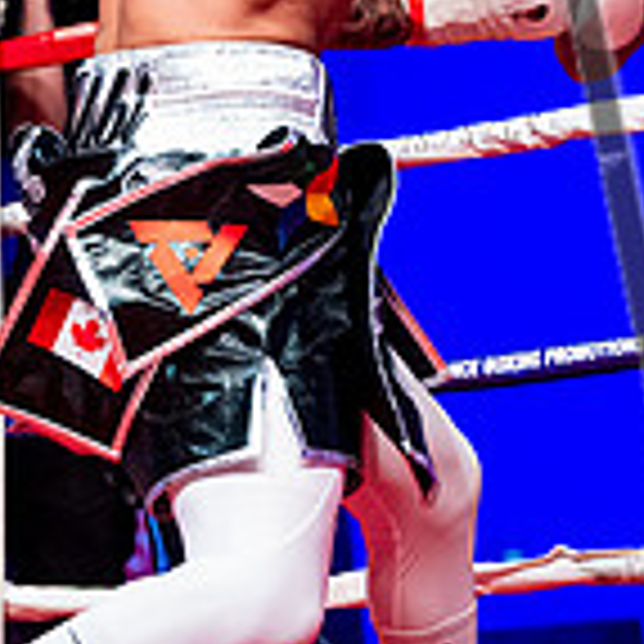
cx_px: 576
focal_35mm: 242
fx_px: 5094
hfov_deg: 7.2
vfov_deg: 7.2
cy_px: 20
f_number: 2.8
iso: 4000
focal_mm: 70
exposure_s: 1/1000
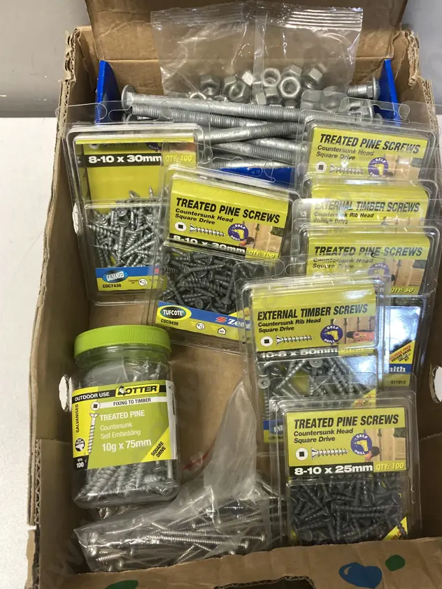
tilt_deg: -71.4
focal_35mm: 34
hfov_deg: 41.7
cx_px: 245
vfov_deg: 53.9
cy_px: 323
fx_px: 579
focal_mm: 3.99
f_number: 1.8
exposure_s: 1/50
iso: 100
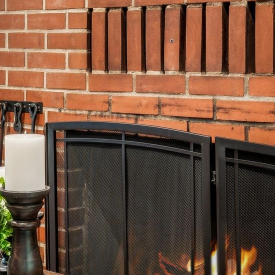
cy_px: 54
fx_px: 845
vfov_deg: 18.3
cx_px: 68
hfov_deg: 18.4
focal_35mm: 94
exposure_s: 2
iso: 100
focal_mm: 16.9
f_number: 13
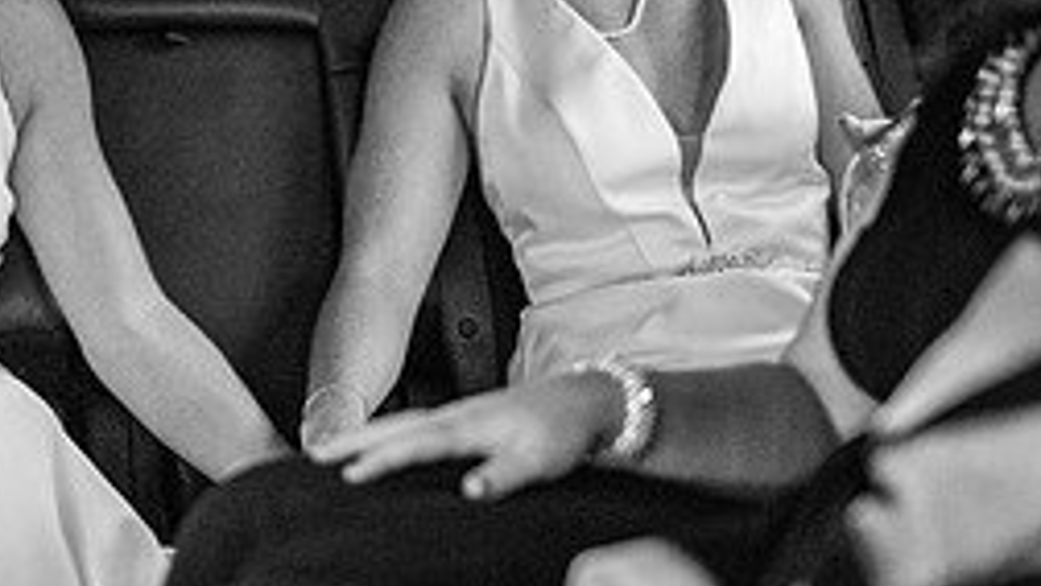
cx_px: -5
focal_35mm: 129
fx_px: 3562
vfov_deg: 9.3
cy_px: -4
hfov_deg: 16.3
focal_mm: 50
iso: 4000
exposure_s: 1/250
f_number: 1.4
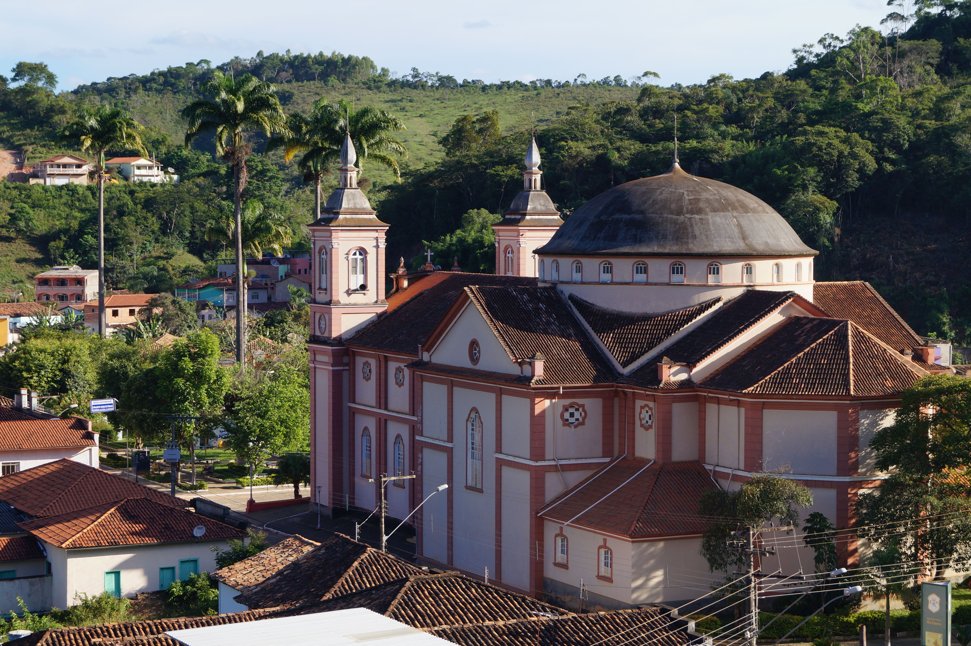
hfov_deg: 24.6
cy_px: 323
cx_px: 486
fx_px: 2223
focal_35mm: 82
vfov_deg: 16.5
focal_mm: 55
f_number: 9
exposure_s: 1/125
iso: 100
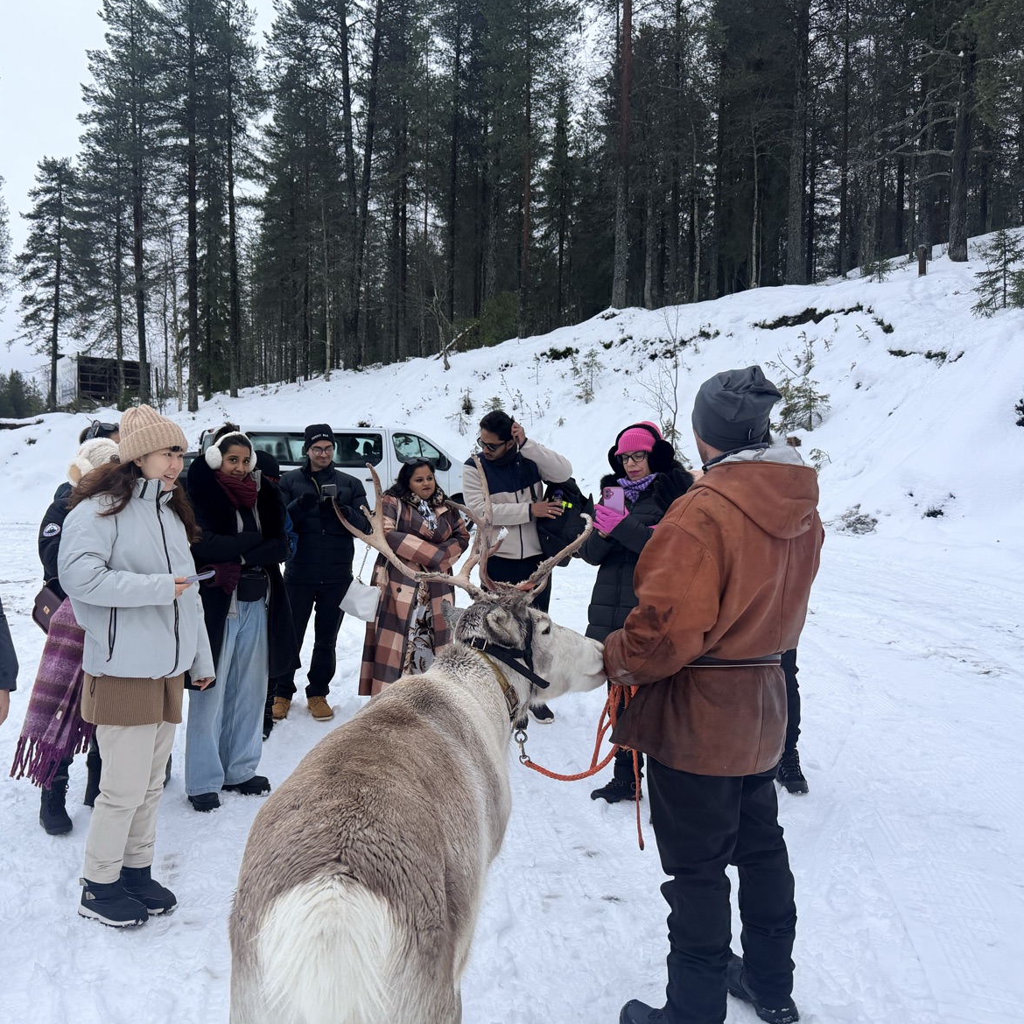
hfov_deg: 54.9
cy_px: 507
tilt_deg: -2.1
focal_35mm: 29
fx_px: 971
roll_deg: -0.4
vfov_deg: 55.6
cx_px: 376
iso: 125
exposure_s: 1/121
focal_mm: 6.76
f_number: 1.78
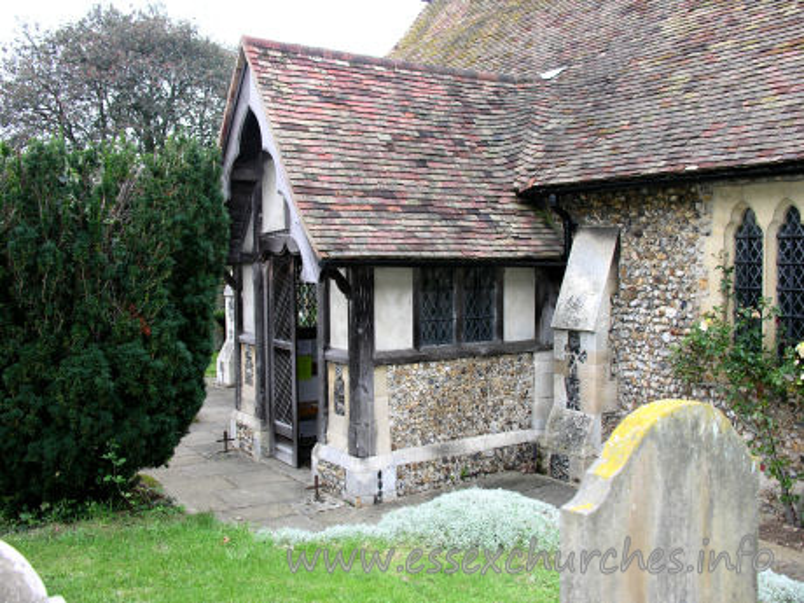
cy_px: 302
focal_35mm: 35
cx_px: 402
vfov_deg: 40.7
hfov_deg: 52.6
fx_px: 813
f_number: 2.8
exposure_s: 1/30
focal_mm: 8.9
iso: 50
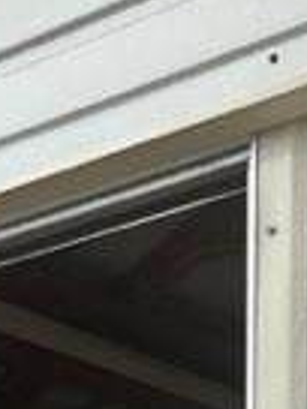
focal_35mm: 122
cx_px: 150
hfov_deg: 12.1
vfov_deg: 14.0
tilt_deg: -2.1
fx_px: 1443
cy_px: 785
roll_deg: +0.2
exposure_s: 1/3623
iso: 50
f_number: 1.6
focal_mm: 5.1
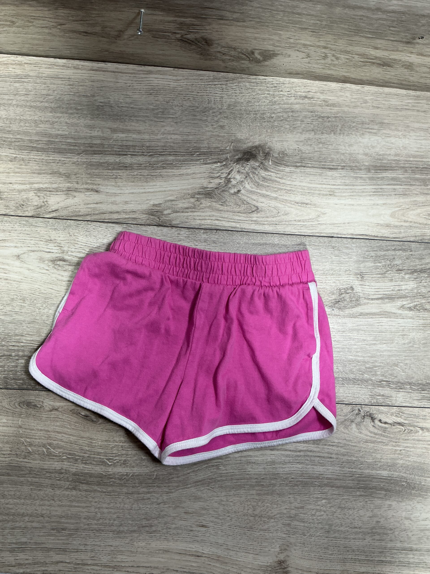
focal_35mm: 29
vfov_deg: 61.7
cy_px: 287
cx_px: 215
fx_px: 480
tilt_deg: -83.8
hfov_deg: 48.2
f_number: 1.8
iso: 50
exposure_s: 1/50
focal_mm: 3
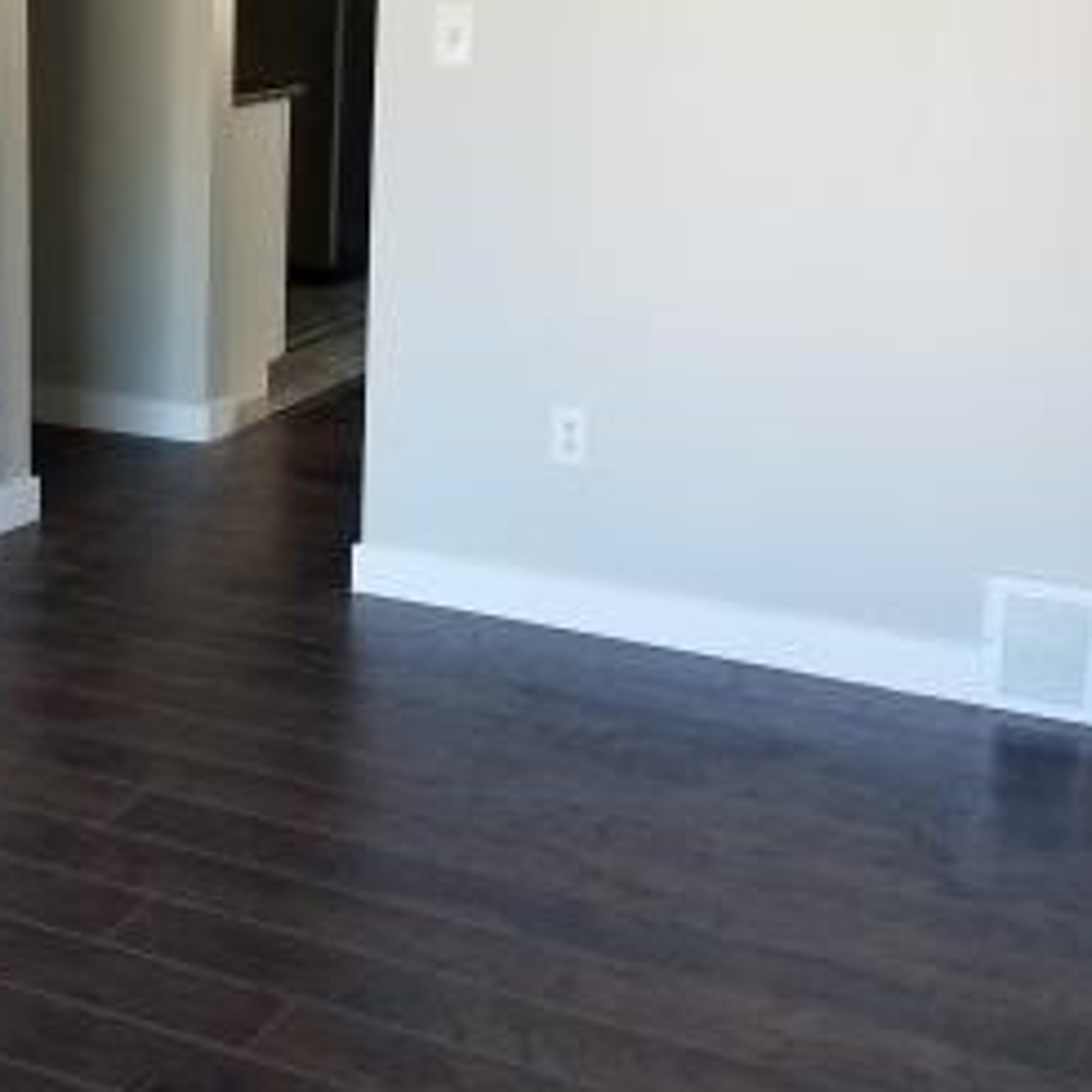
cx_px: 152
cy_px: 281
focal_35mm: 60
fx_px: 2141
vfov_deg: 28.2
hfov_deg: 27.8
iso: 200
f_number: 1.7
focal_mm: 4.2
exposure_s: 1/60
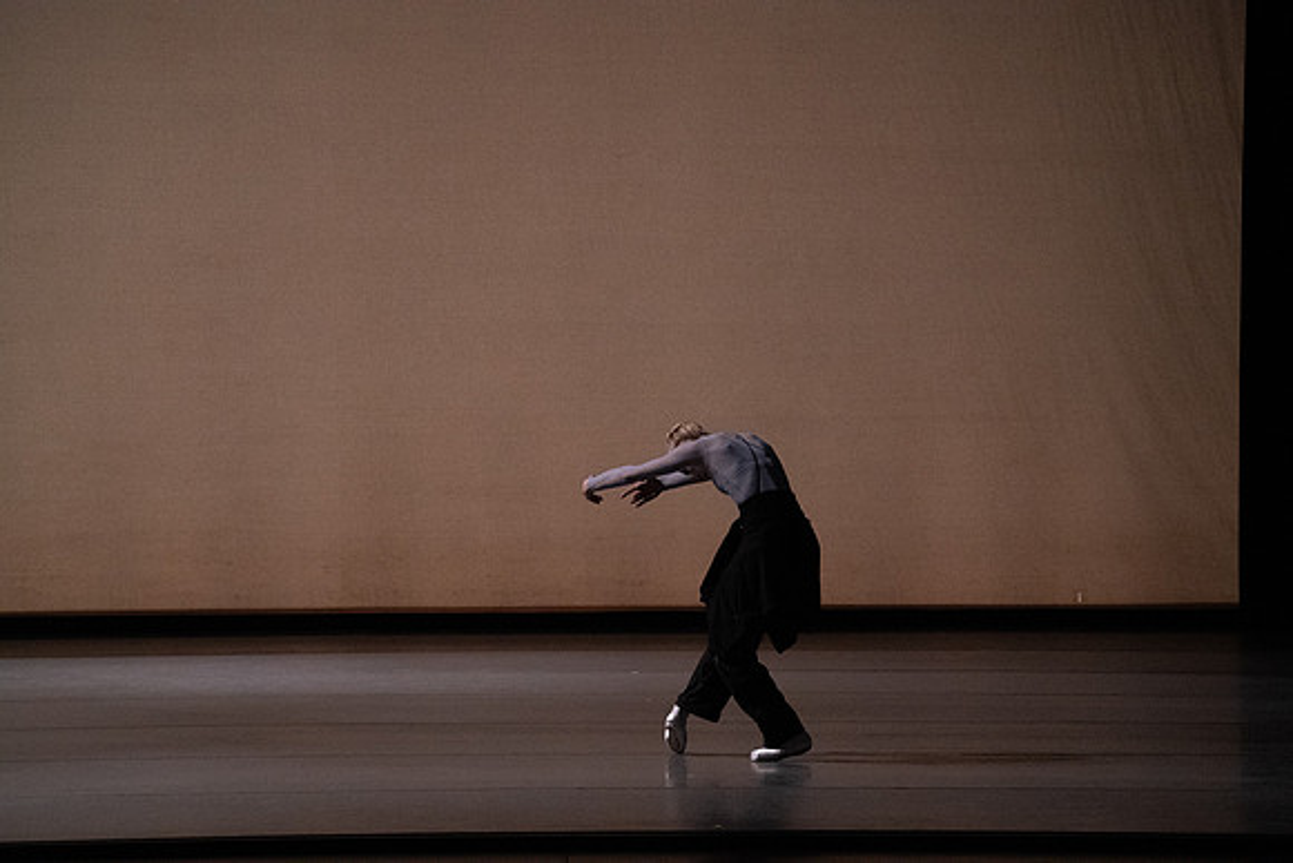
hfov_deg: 11.3
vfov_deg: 7.5
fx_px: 6538
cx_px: 646
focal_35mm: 182
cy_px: 432
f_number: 6.3
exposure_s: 1/500
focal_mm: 182
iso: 12800
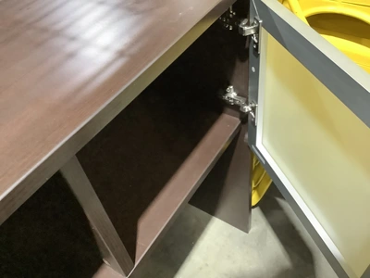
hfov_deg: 58.4
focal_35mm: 31
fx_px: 331
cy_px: 139
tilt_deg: -45.2
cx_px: 185
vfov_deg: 45.4
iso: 640
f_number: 2.4
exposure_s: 1/30
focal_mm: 3.3
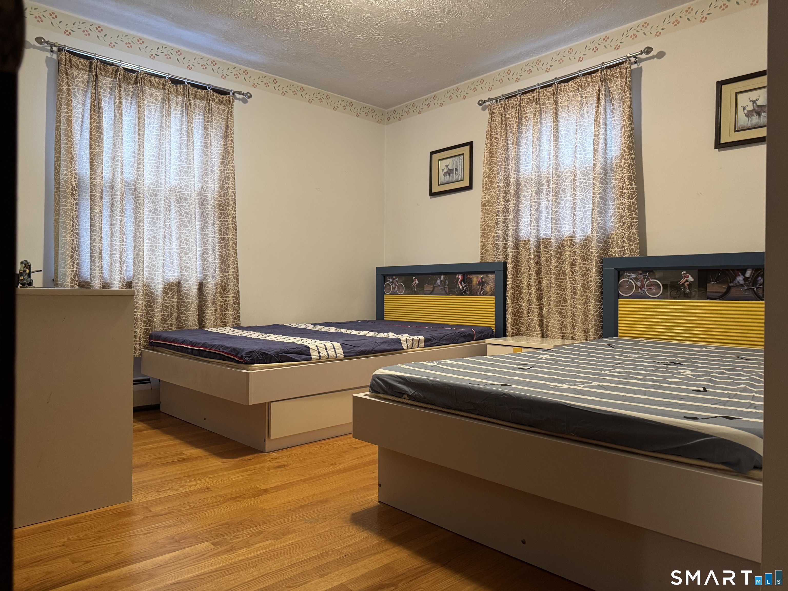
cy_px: 296
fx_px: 546
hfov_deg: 71.6
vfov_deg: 56.8
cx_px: 394
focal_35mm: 24
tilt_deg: -1.5
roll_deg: -0.5
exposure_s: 1/60
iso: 400
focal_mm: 6.76
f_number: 1.78
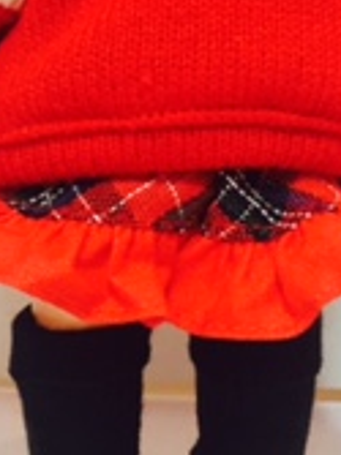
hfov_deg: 13.3
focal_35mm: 111
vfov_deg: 17.1
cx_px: 136
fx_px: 1460
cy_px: -63
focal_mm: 4.15
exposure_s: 1/33
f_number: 2.2
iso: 125
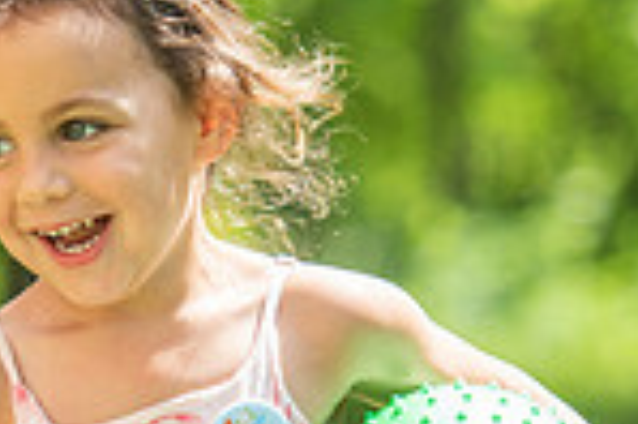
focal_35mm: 539
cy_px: 396
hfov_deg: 3.8
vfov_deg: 2.5
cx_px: 84
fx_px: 9542
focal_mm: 135
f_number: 4
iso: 200
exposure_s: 1/640
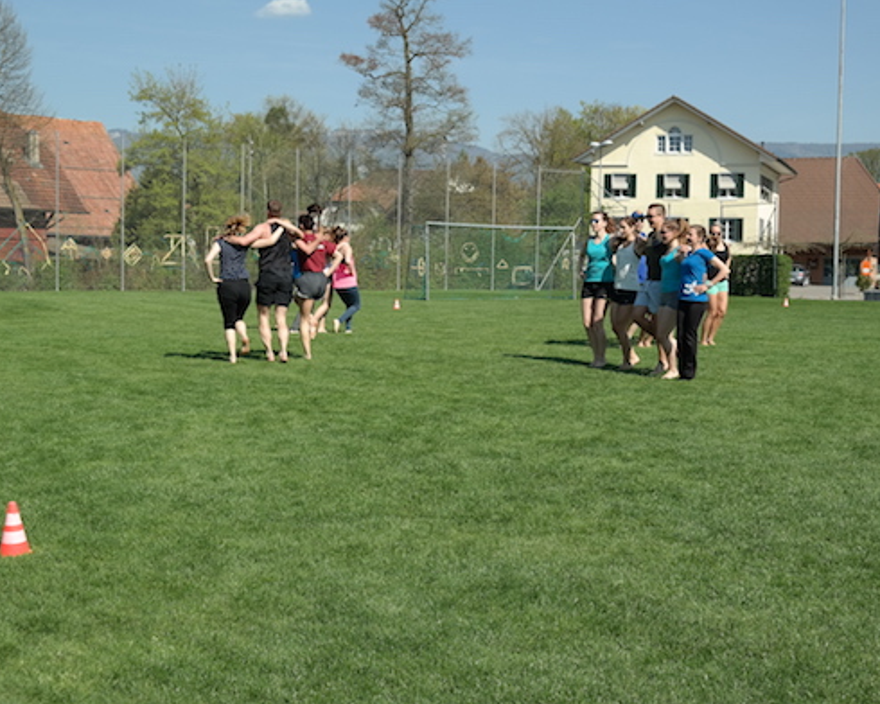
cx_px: 465
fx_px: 1406
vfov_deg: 28.1
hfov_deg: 34.7
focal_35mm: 54
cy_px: 339
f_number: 6.3
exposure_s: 1/250
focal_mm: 29
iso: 100
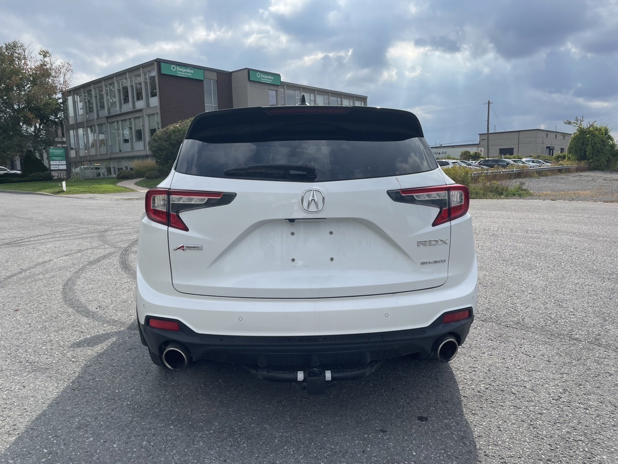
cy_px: 232
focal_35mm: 26
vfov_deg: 53.1
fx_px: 464
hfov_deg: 67.3
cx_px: 309
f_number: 1.6
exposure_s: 1/3205
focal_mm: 4.2
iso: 32
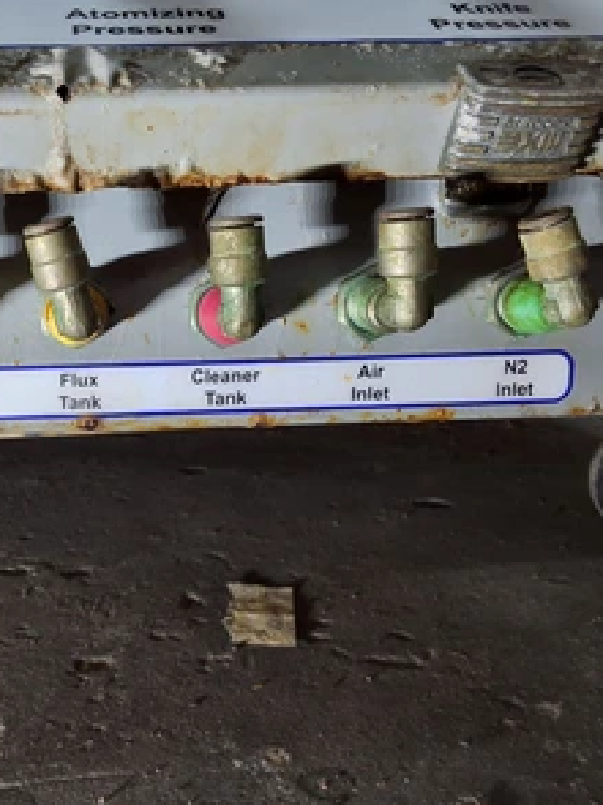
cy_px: 404
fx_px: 883
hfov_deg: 36.3
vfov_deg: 49.0
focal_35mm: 38
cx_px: 112
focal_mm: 2.91
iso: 100
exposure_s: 1/40
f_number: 1.9
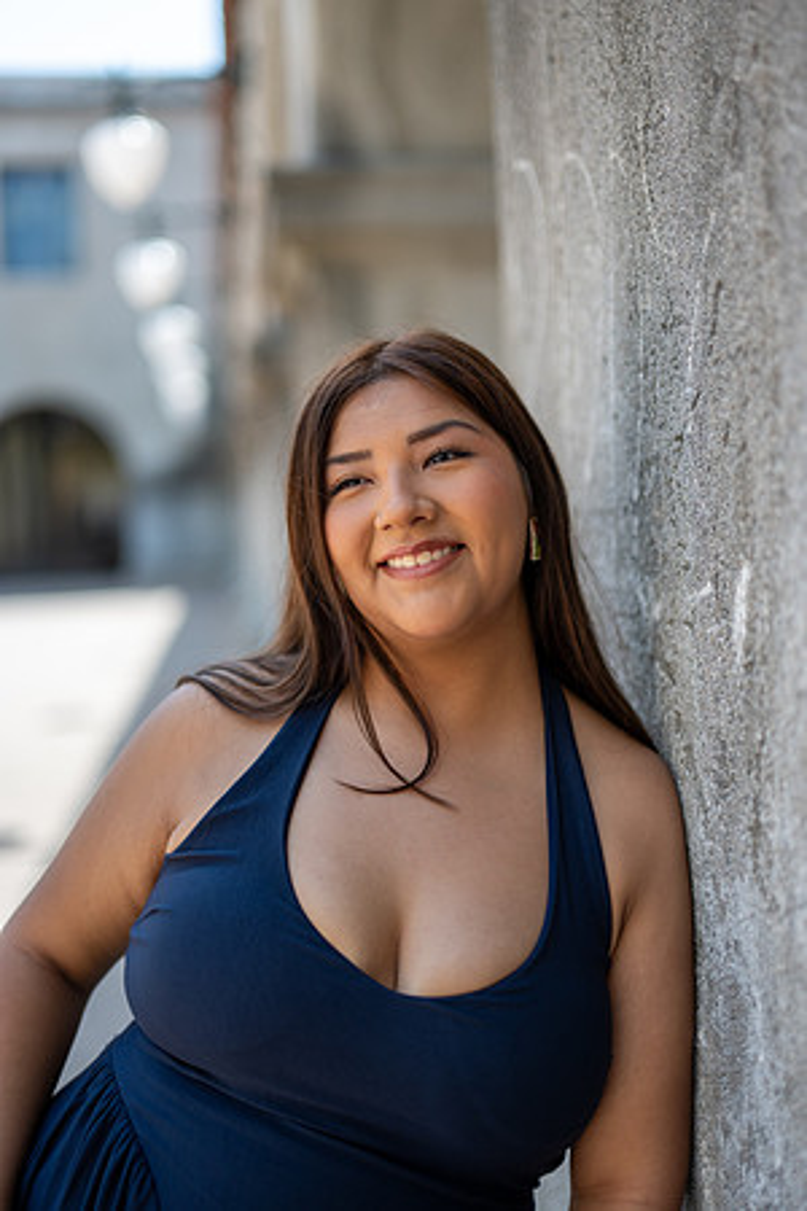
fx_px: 1681
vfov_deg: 39.6
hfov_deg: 27.0
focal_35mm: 50
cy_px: 606
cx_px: 404
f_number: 1.6
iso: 200
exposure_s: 1/2500
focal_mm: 50
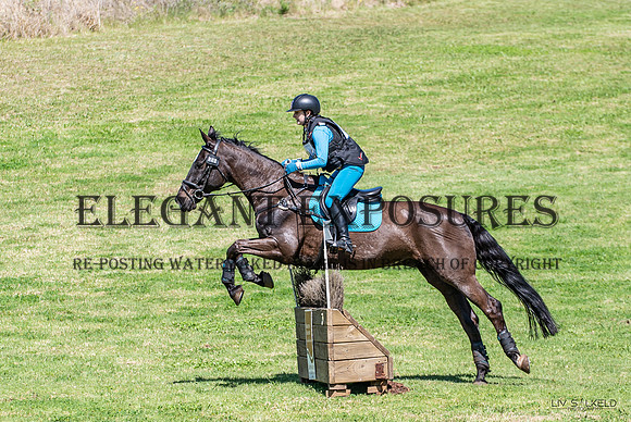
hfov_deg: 10.6
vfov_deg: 7.1
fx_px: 3406
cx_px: 317
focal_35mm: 194
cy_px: 186
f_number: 3.2
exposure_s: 1/2000
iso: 110
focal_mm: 110
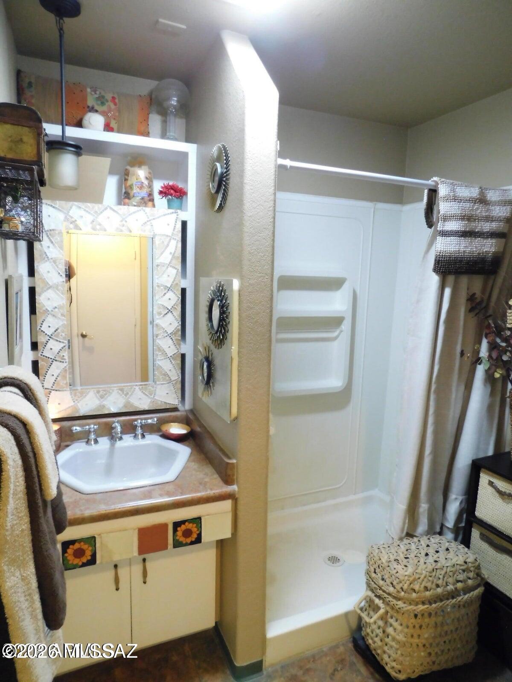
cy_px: 341
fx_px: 454
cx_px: 256
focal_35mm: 23
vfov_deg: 73.9
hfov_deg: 58.9
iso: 1250
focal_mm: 4
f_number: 3
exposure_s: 1/15
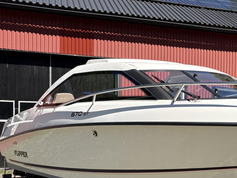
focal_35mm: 52
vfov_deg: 27.6
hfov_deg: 36.1
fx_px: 356
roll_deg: -0.7
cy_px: 137
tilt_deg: +0.0
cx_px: 173
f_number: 1.6
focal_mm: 5.96
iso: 64
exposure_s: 1/3831
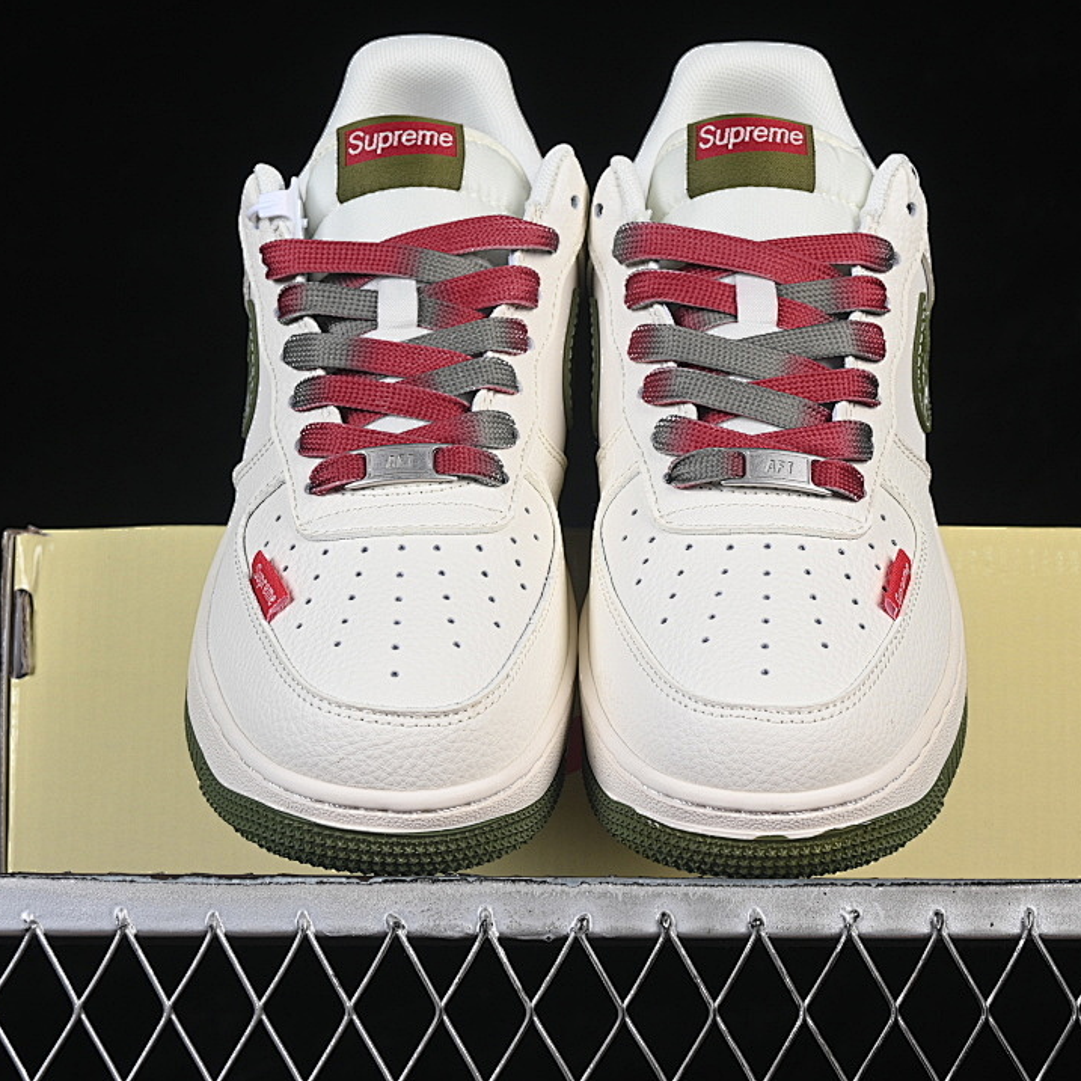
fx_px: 3392
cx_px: 603
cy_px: 540
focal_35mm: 96
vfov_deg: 18.1
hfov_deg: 18.1
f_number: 8
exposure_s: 1/80
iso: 160
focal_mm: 50
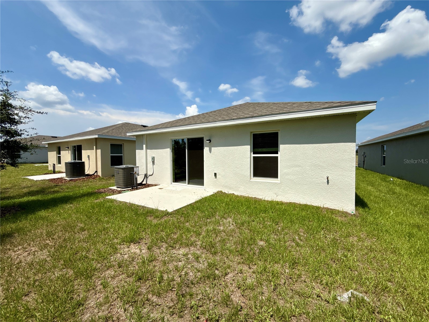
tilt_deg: -0.9
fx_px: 174
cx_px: 214
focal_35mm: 14
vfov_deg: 85.7
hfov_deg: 102.1
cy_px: 161
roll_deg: +1.1
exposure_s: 1/4425
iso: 50
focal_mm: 2.22
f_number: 2.2
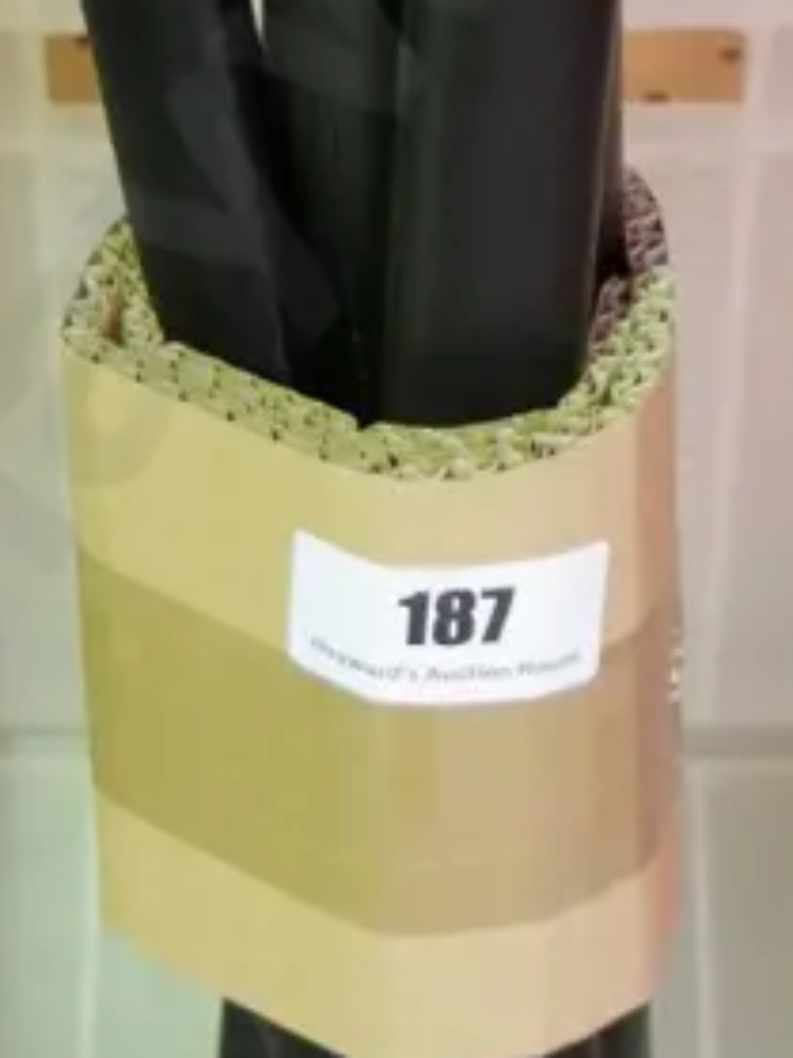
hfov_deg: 8.8
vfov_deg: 11.5
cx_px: 421
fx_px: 5166
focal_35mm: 169
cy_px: -83
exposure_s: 1/25
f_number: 4.3
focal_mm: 23
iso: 3200
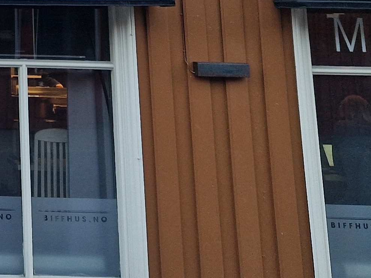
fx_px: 997
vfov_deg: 14.4
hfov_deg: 18.7
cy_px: -185
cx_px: -180
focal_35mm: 93
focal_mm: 5.4
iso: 80
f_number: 1.8
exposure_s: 1/180
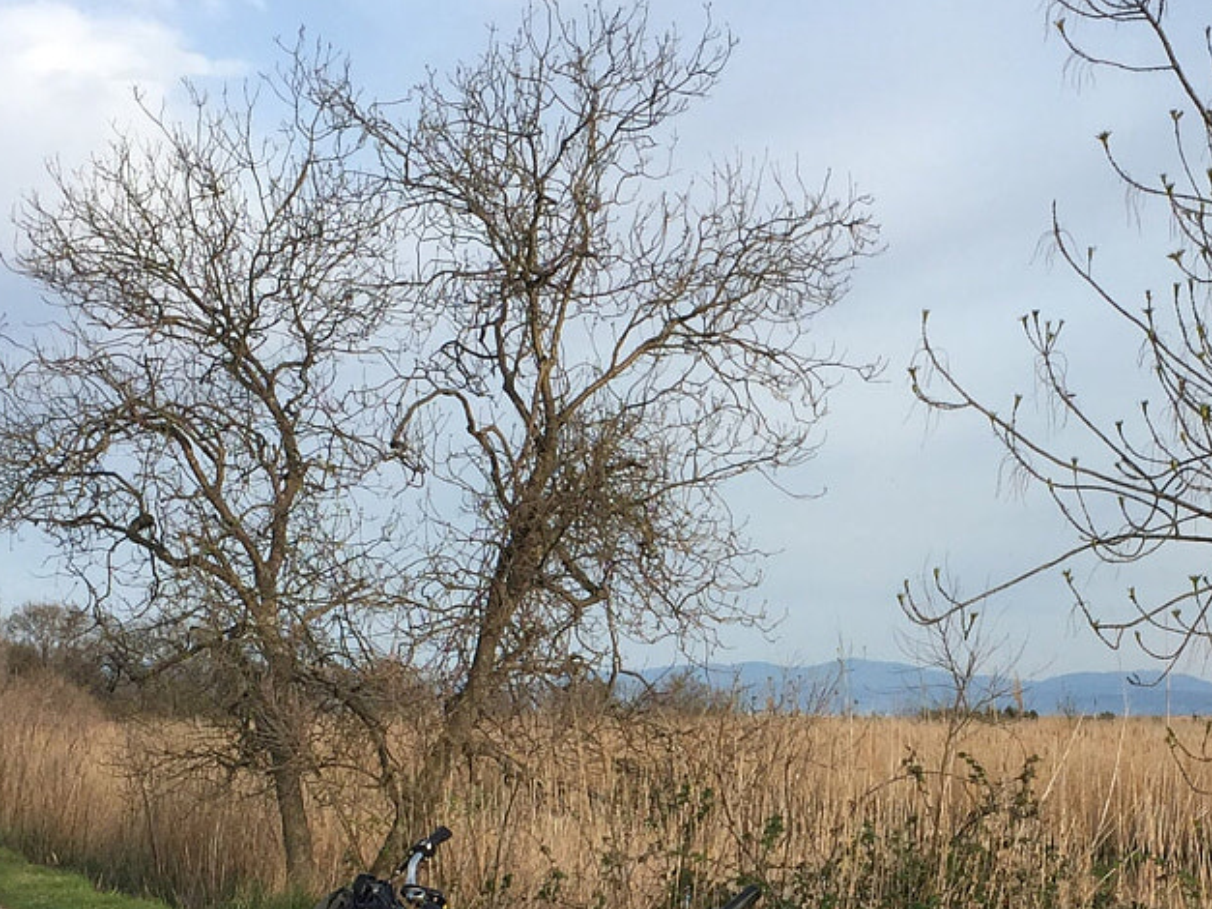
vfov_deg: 19.7
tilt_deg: -1.0
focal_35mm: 74
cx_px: 885
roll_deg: -0.3
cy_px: 708
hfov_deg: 26.1
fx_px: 2590
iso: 32
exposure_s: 1/1199
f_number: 2.2
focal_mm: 4.15
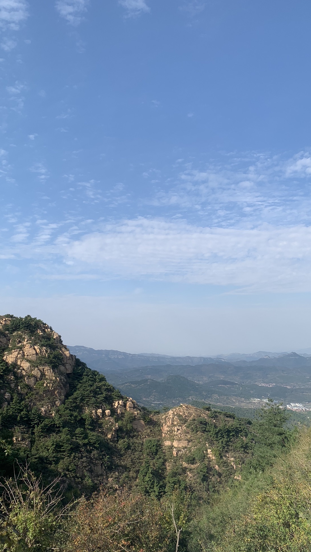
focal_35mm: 29
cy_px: 272
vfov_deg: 66.1
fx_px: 425
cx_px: 164
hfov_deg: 40.2
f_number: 1.8
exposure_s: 1/2075
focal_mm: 4.25
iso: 25
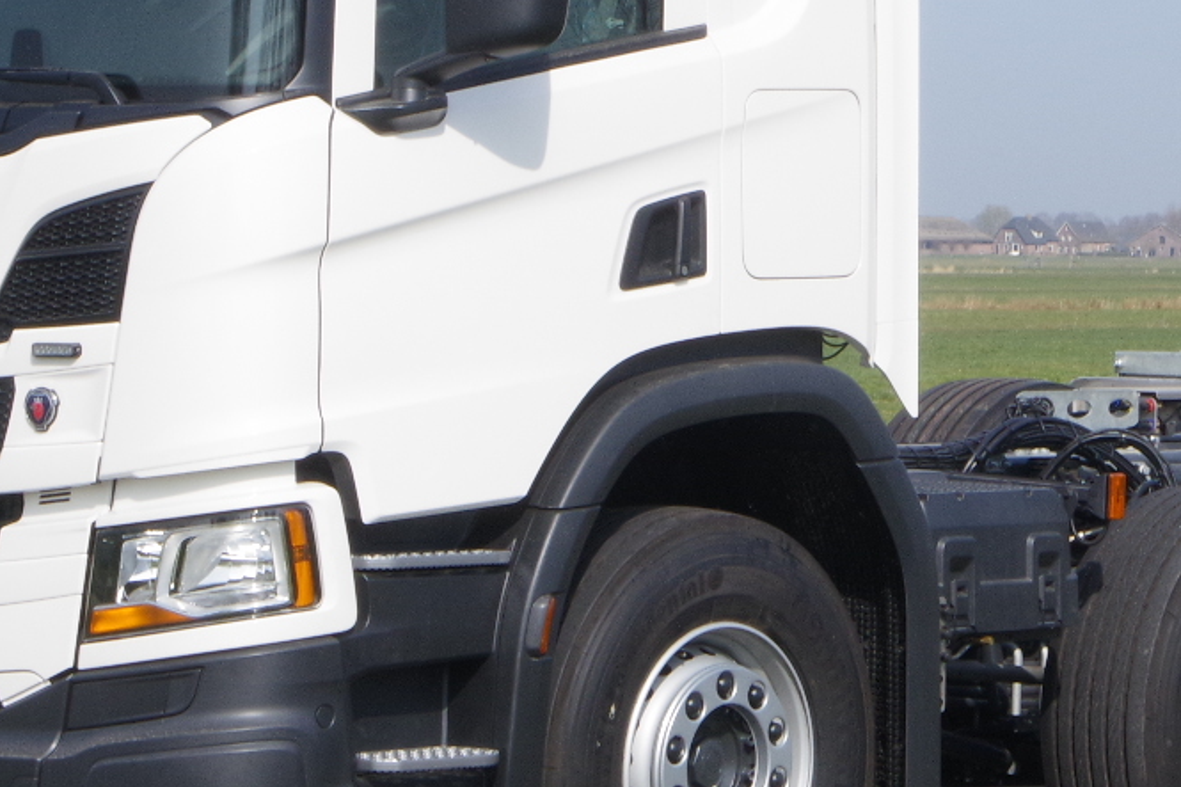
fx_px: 6821
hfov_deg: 9.9
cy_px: 140
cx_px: 904
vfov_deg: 6.6
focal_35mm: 208
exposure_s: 1/100
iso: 400
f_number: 22
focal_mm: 48
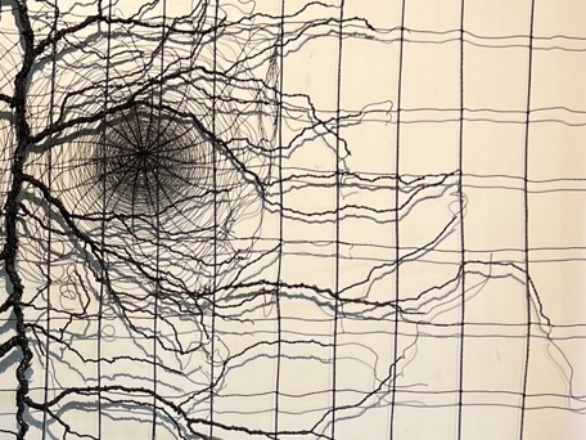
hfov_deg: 25.8
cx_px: 53
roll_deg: +0.5
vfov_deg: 20.1
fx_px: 1236
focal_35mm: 73
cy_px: 280
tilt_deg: -2.1
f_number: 1.5
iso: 100
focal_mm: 5.7
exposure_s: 1/100
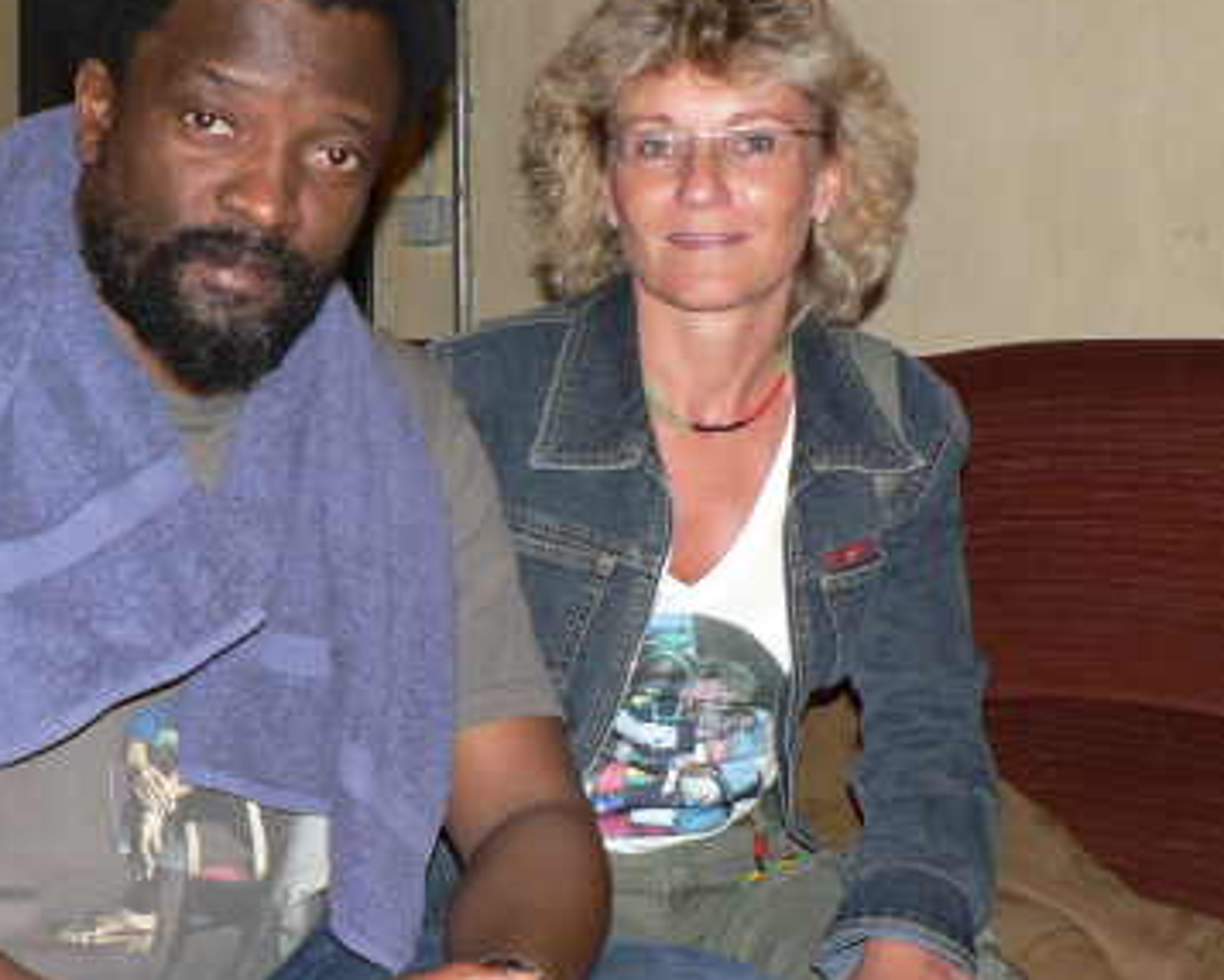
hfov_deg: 33.7
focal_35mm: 55
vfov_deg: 27.6
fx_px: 1994
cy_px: 495
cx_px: 369
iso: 150
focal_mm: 6
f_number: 2.8
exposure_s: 1/60
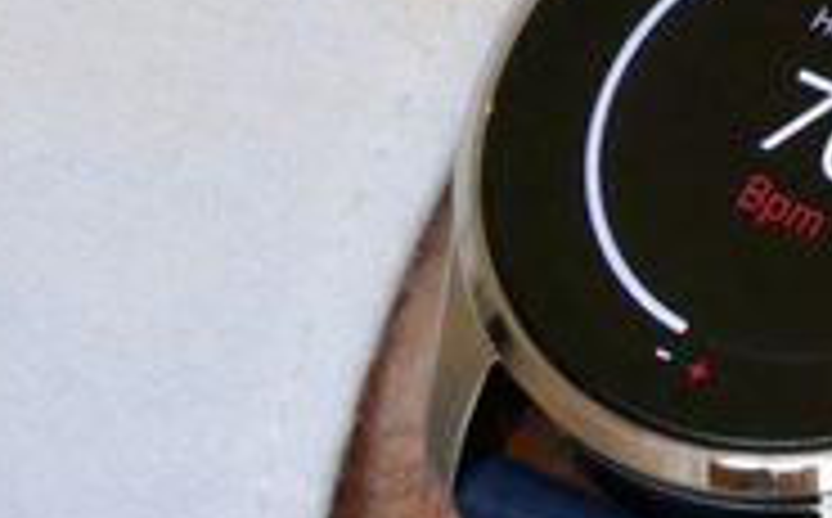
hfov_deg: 4.7
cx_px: 836
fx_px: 10075
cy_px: 257
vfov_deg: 2.9
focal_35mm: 445
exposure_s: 1/80
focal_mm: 40.84
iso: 1600
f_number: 5
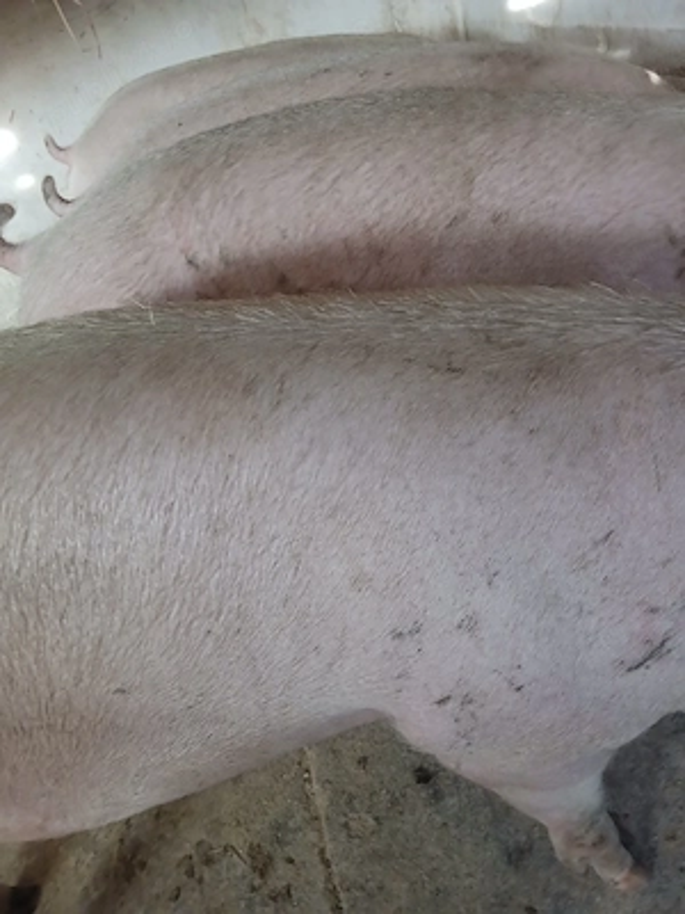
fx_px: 686
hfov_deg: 53.1
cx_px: 342
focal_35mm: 26
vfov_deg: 67.3
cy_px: 457
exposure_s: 1/25.1
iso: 500
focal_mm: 3.98
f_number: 1.8
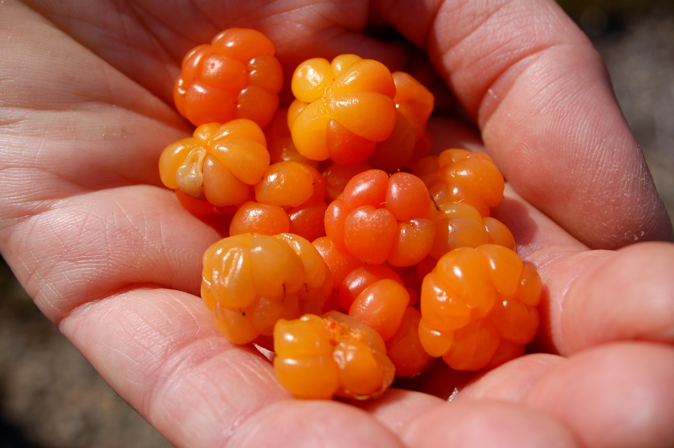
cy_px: 224
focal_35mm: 75
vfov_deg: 18.1
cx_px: 337
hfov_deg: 27.0
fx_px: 1403
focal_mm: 50
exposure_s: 1/500
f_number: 11
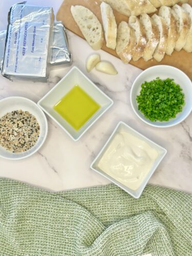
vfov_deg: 39.7
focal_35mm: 48
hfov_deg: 30.3
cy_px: 128
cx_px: 96
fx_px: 355
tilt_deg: -80.2
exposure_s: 1/121
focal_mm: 6.86
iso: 80
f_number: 1.78
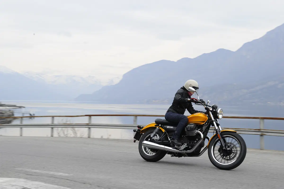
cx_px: 142
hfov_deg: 36.3
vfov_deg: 24.6
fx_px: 434
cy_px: 94
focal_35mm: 55
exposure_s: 1/400
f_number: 9
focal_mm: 55
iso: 640
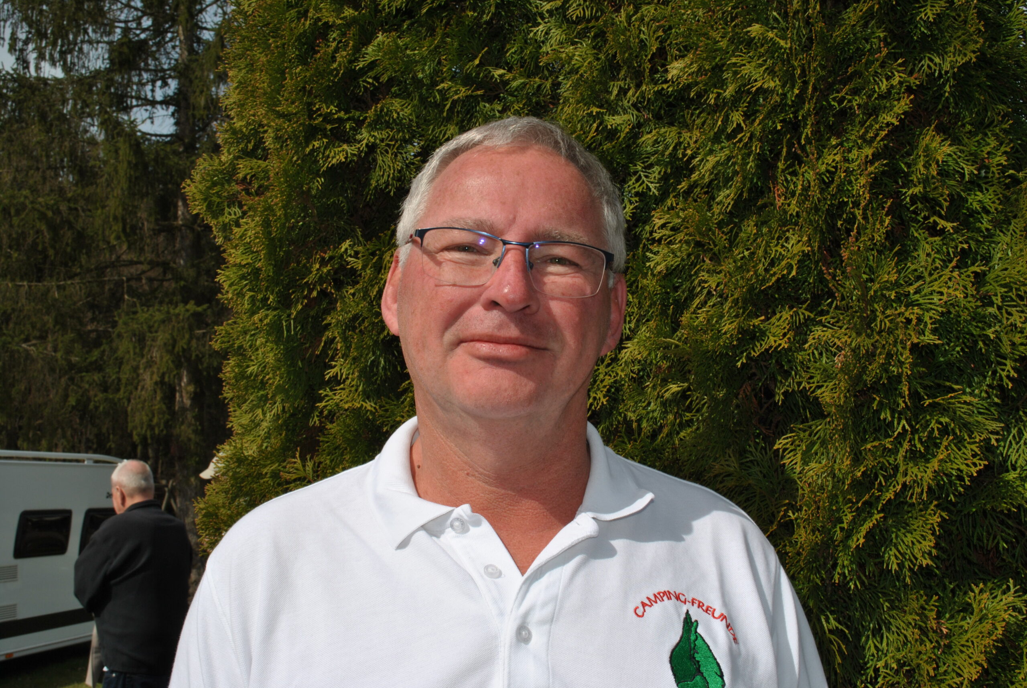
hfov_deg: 49.5
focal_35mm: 39
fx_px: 1114
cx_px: 514
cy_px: 344
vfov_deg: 34.3
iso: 100
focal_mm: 26
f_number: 11
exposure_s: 1/200
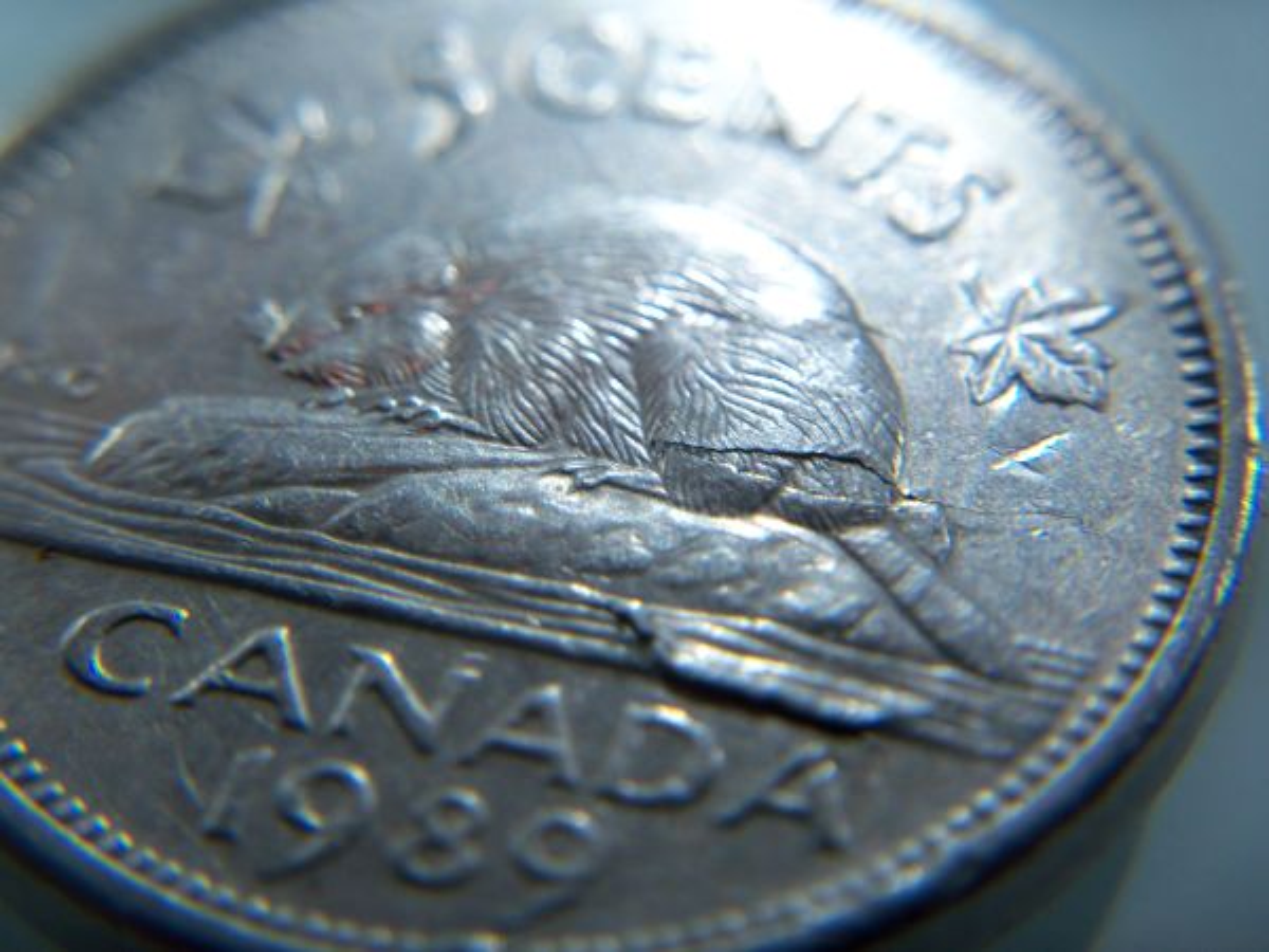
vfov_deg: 18.7
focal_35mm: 79
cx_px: 634
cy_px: 476
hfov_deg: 24.7
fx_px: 2896
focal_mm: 14
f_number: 3.6
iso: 64
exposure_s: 1/80
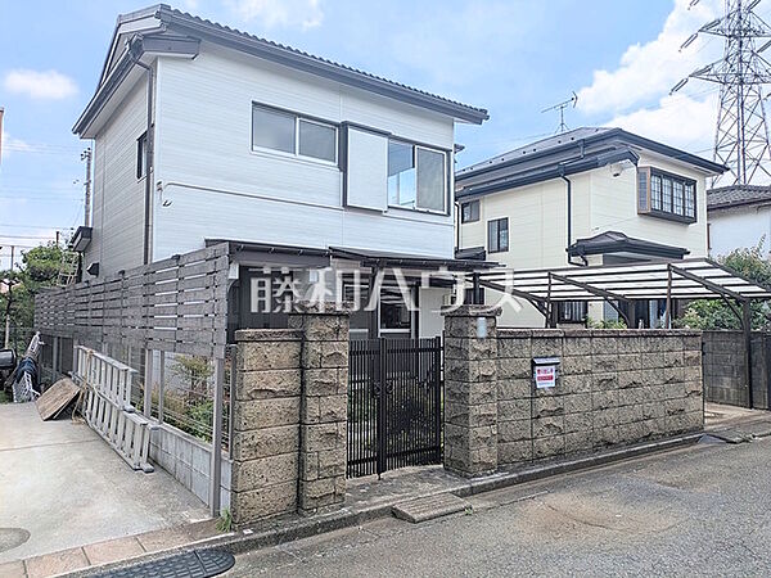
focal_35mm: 25
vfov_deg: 54.9
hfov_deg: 69.4
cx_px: 386
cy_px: 289
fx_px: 557
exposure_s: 1/2538
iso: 47
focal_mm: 5.43
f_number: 1.89
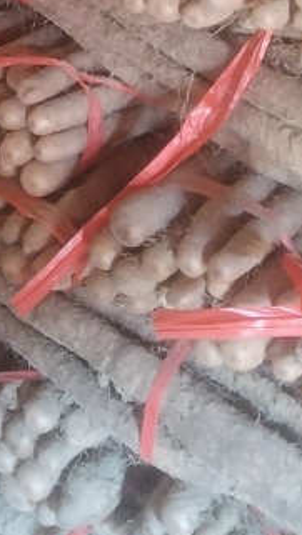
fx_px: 1336
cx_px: -100
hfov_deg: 12.5
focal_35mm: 94
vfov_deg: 20.3
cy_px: -204
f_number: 1.8
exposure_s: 1/25
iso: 1601
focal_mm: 4.75
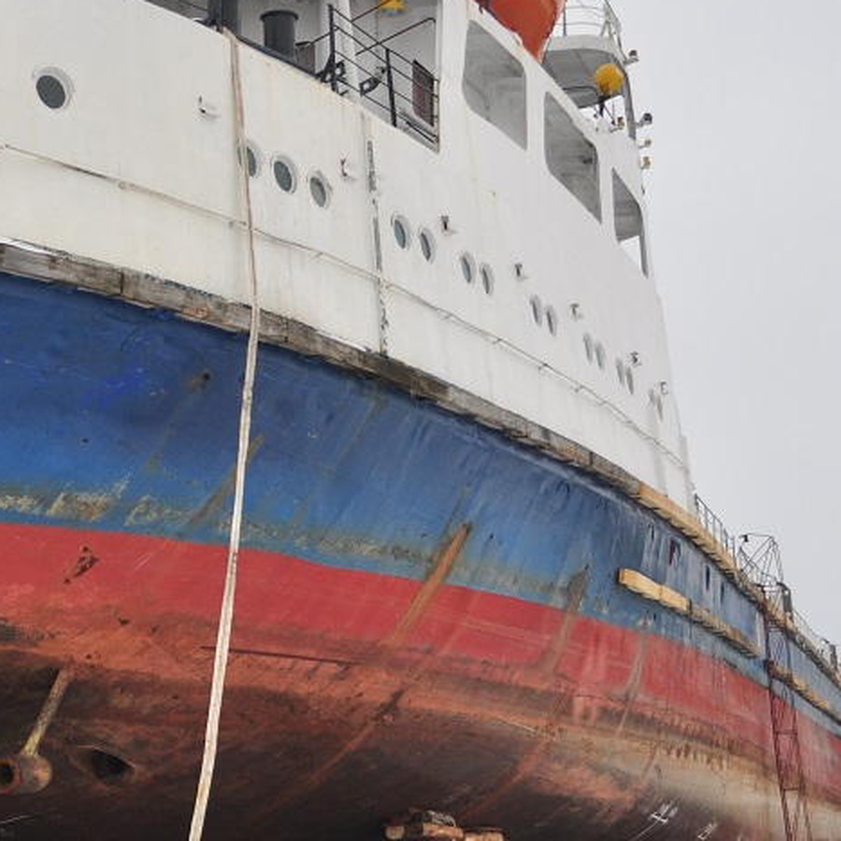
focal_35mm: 78
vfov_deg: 22.2
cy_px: 350
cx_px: 124
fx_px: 2144
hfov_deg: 21.8
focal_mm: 22
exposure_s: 1/800
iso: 200
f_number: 3.8
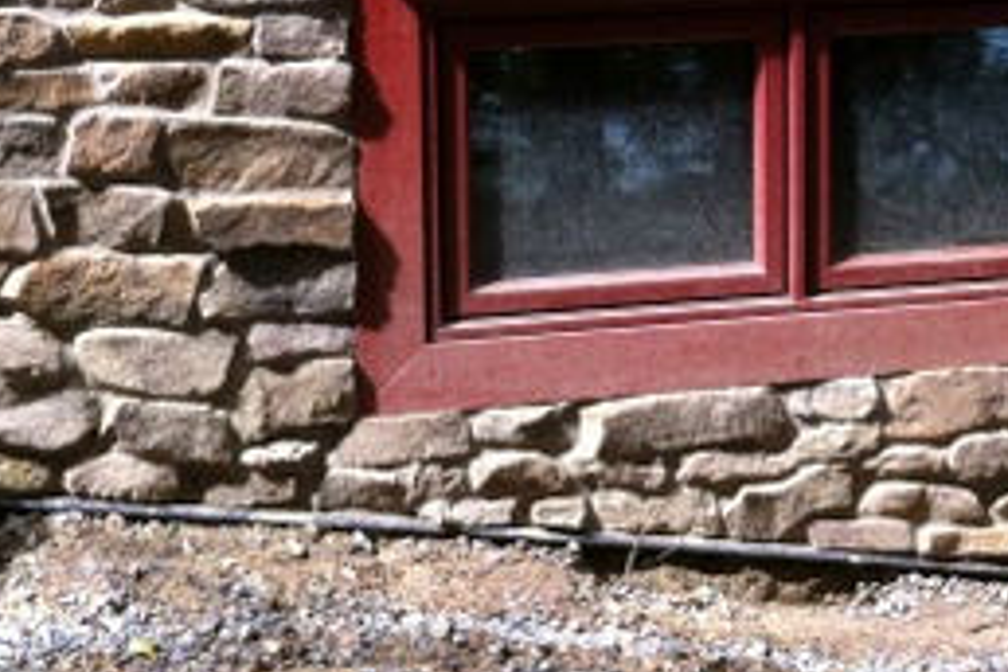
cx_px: 719
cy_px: 8
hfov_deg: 22.5
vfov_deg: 14.9
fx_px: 2520
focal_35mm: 90
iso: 80
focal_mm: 3.85
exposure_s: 1/177
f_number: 2.8
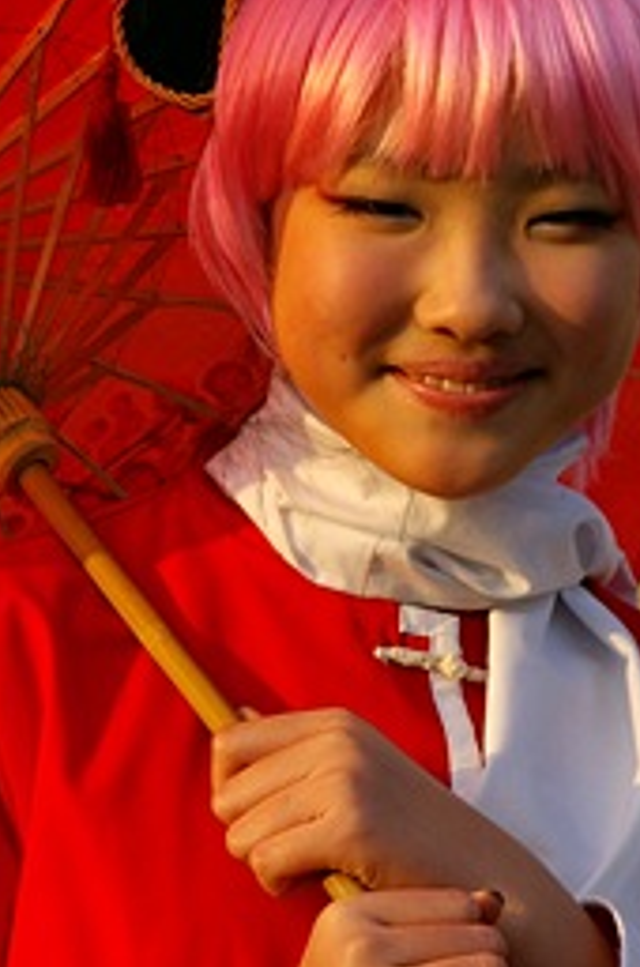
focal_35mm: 500
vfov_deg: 4.1
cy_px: 444
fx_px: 13405
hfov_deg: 2.7
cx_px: 367
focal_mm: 190
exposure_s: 1/500
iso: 200
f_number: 6.7
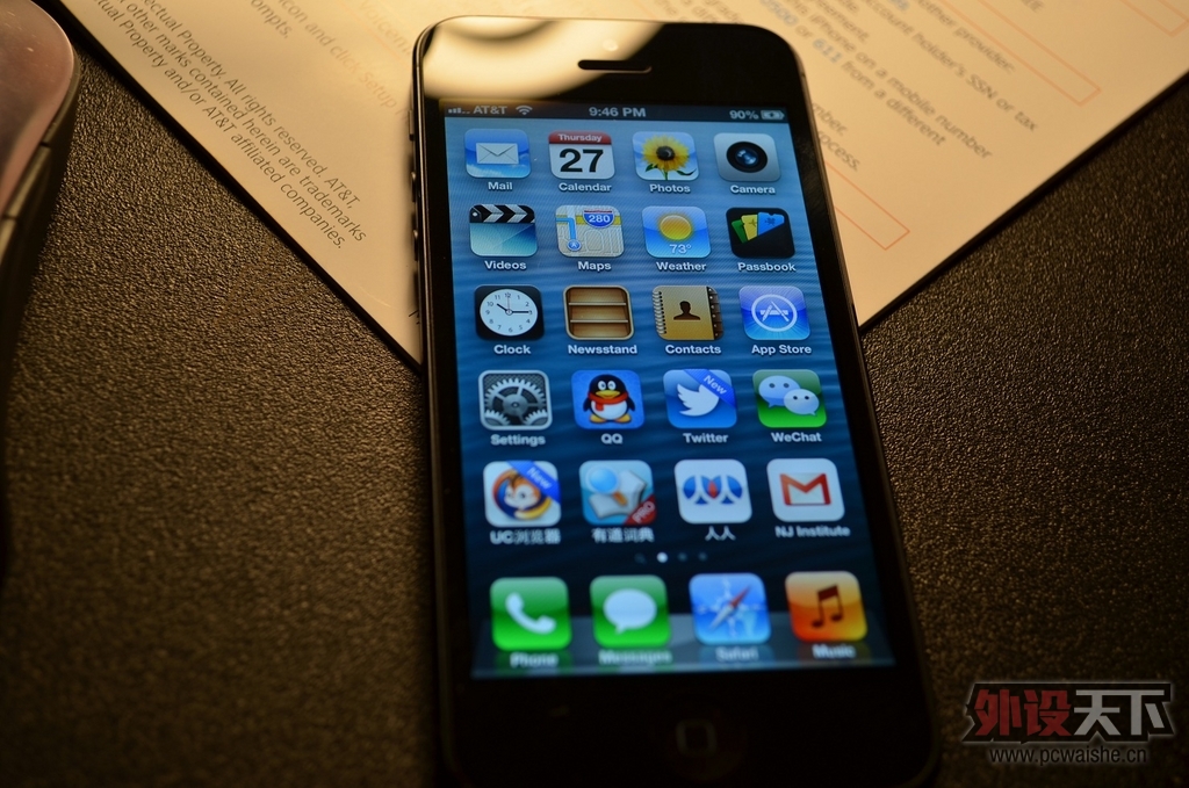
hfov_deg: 37.9
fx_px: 1731
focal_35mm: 52
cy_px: 394
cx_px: 594
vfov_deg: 25.7
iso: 100
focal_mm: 35
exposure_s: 1/15
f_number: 5
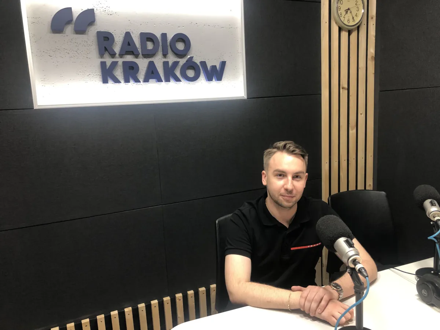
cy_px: 165
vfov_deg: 49.7
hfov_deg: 63.4
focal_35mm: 28
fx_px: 356
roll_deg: +4.3
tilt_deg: -10.5
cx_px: 220
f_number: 1.8
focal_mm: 4
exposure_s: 1/17
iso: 64
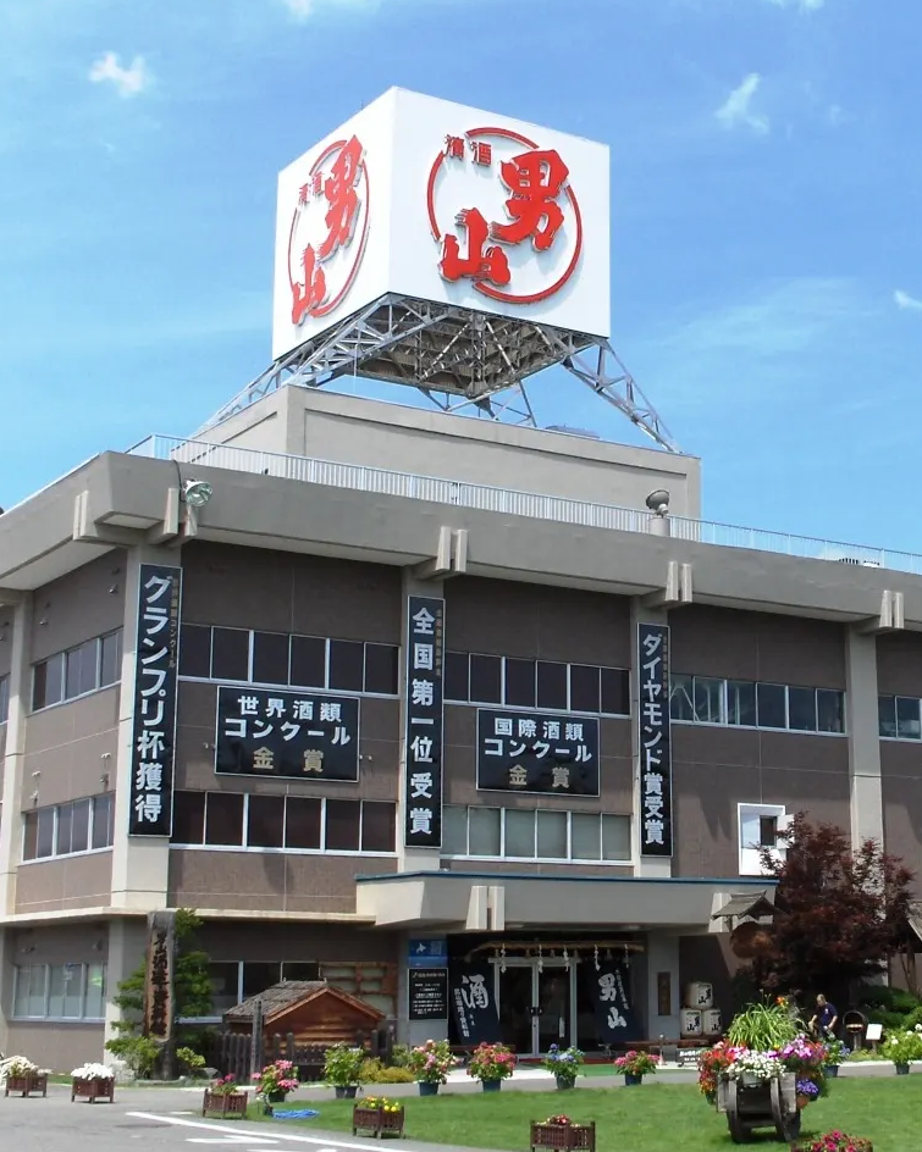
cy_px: 577
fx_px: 1535
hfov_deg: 33.0
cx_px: 647
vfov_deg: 41.2
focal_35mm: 45
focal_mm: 7
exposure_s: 1/270
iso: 60
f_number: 6
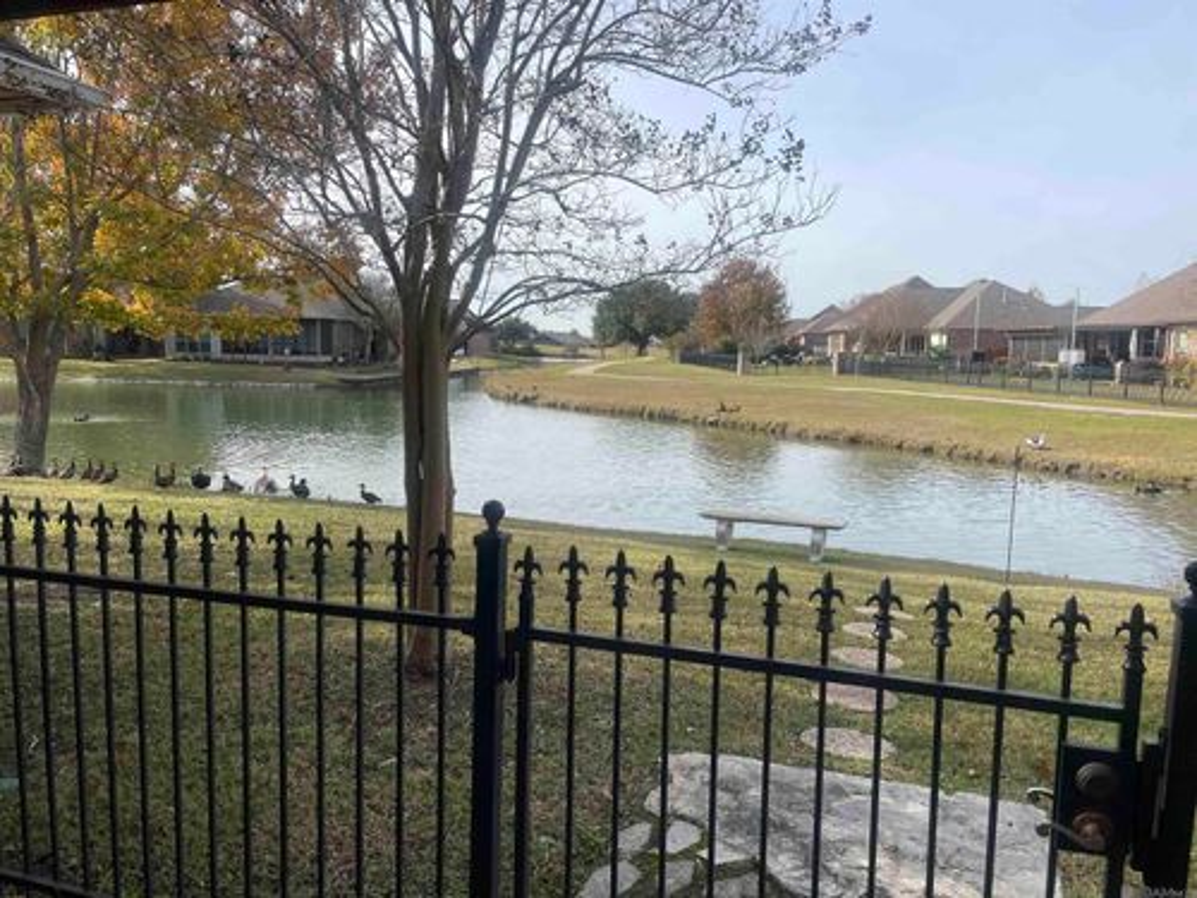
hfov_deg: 67.3
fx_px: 899
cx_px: 598
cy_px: 449
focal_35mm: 26
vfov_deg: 53.1
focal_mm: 4.2
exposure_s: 1/2618
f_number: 1.6
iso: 32
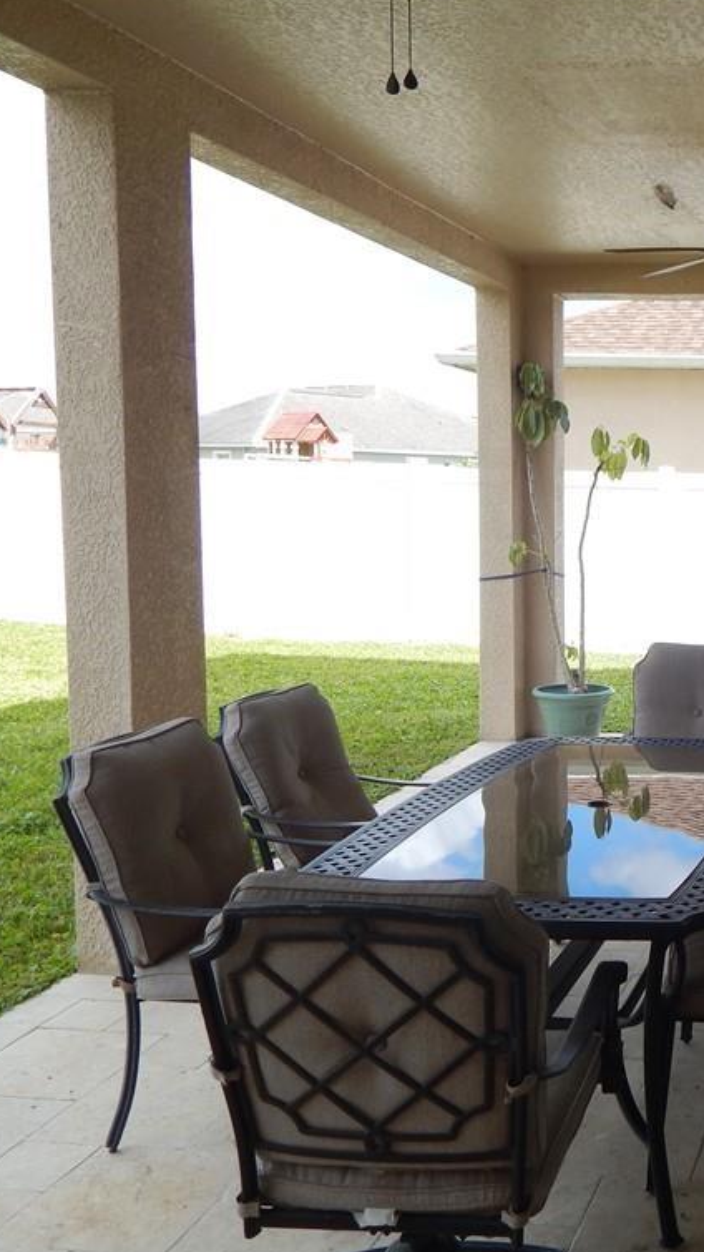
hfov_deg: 29.0
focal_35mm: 37
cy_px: 626
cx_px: 774
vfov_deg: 54.0
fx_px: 1228
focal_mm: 4.5
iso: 125
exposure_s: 1/500
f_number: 3.1
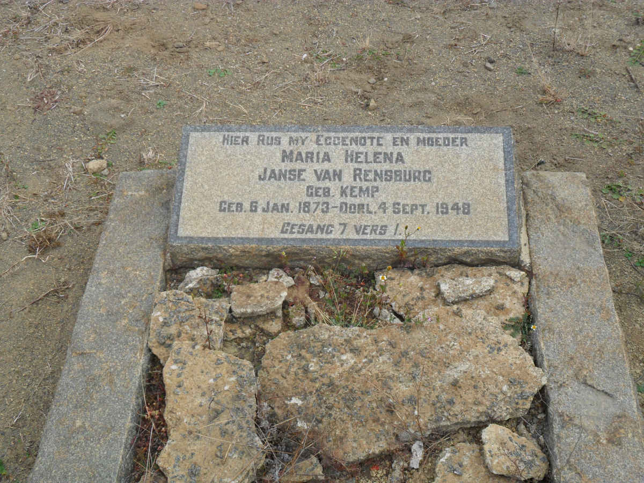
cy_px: 242
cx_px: 322
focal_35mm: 52
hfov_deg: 36.8
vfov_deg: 28.0
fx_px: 967
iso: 100
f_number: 5
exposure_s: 1/250
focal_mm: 9.3
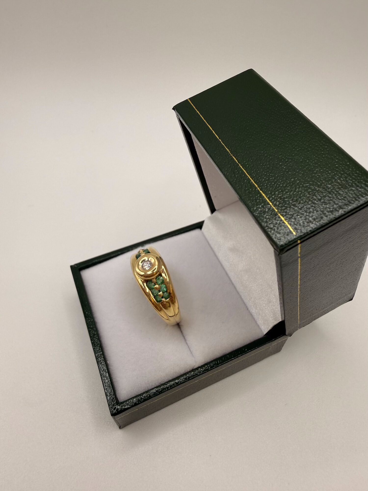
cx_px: 184
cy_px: 246
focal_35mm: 24
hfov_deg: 56.8
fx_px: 340
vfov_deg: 71.6
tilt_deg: -49.0
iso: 40
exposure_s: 1/216
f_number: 2.2
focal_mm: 2.22
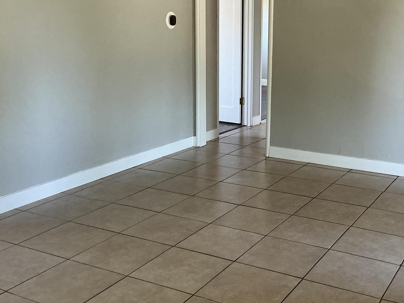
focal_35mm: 46
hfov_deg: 40.9
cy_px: 124
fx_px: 537
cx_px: 254
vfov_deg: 31.4
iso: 125
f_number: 1.8
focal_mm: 3
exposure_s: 1/60
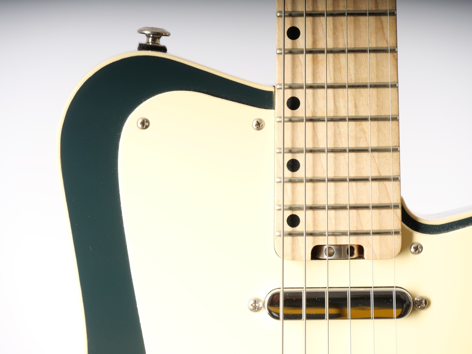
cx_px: 236
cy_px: 177
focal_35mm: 260
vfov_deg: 5.7
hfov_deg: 7.6
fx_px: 3545
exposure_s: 1/250
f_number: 7.1
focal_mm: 130
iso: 200
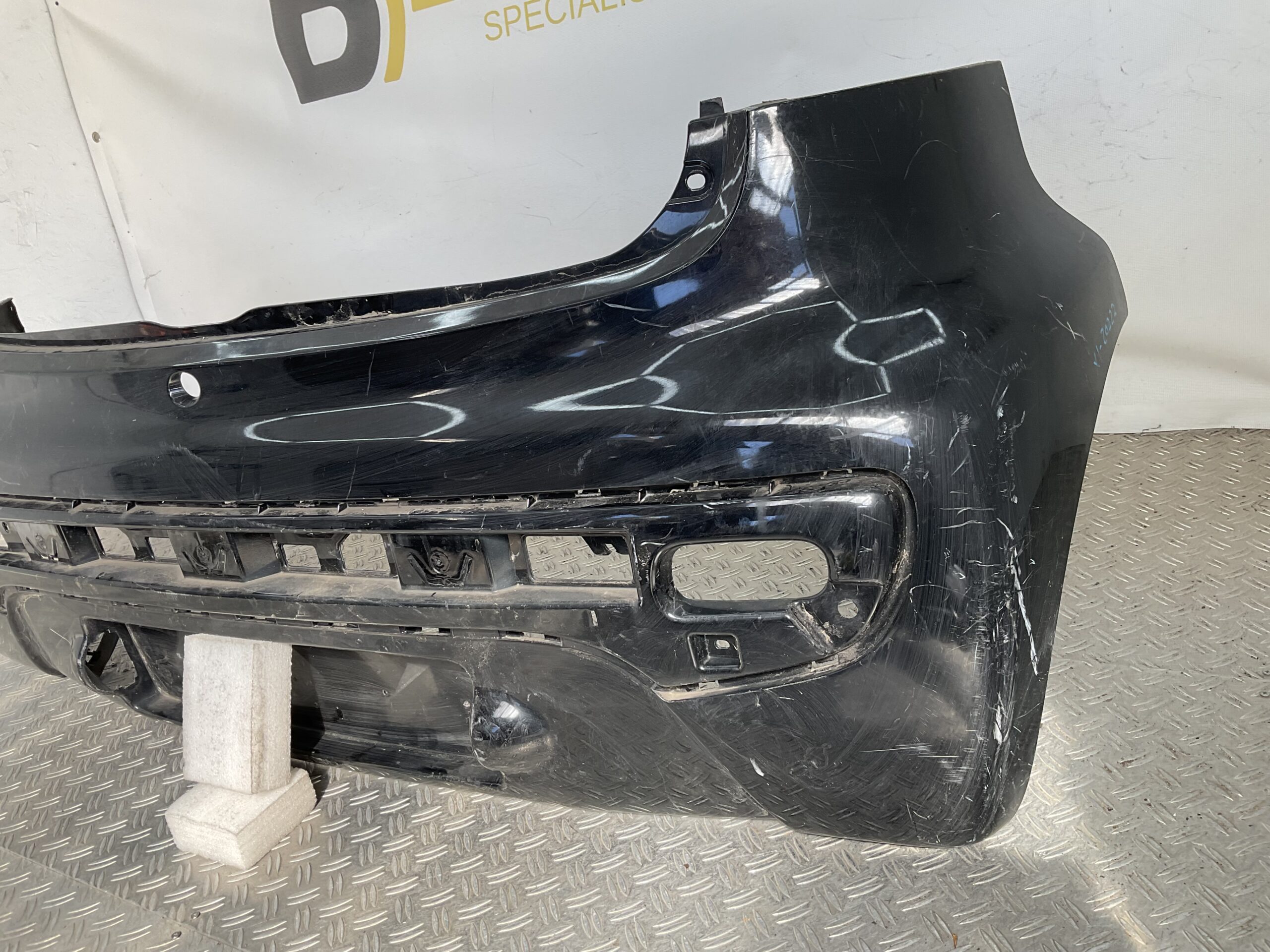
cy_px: 476
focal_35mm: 29
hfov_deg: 61.7
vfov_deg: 48.2
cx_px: 635
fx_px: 1064
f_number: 1.8
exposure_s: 1/172
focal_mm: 3
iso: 16
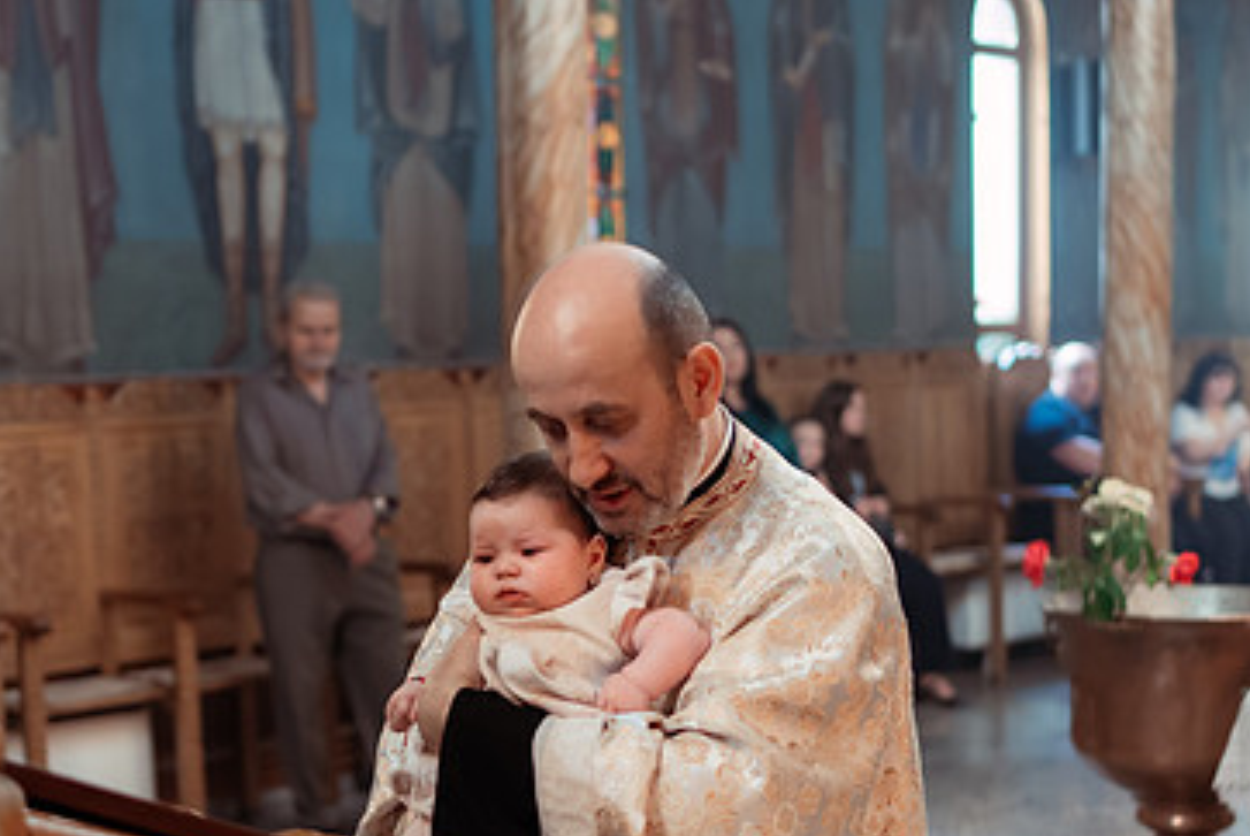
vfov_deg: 21.5
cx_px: 567
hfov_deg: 31.8
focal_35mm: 63
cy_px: 582
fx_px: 2189
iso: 1600
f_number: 1.8
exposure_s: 1/250
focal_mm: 35
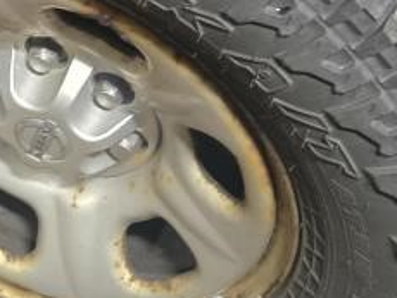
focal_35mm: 128
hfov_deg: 15.3
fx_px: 1470
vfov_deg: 9.9
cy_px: -469
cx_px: 328
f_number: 1.7
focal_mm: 6.3
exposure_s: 1/40
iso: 1250
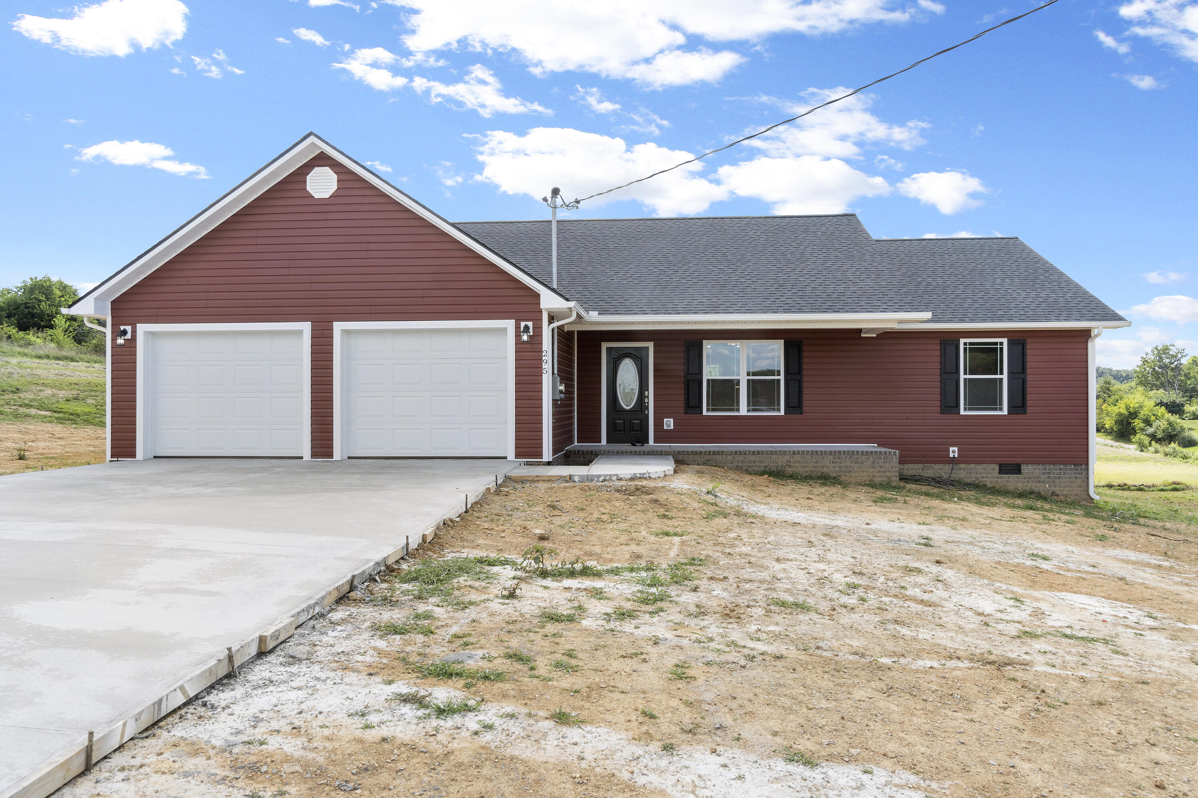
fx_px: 849
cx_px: 599
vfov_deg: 50.4
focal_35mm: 26
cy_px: 399
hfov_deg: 70.4
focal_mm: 17
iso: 320
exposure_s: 1/400
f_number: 8
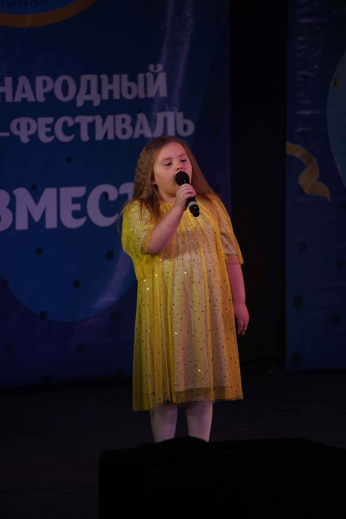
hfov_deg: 5.3
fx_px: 3719
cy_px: 260
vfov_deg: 8.0
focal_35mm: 258
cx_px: 173
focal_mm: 258
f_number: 6.3
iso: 2000
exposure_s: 1/400
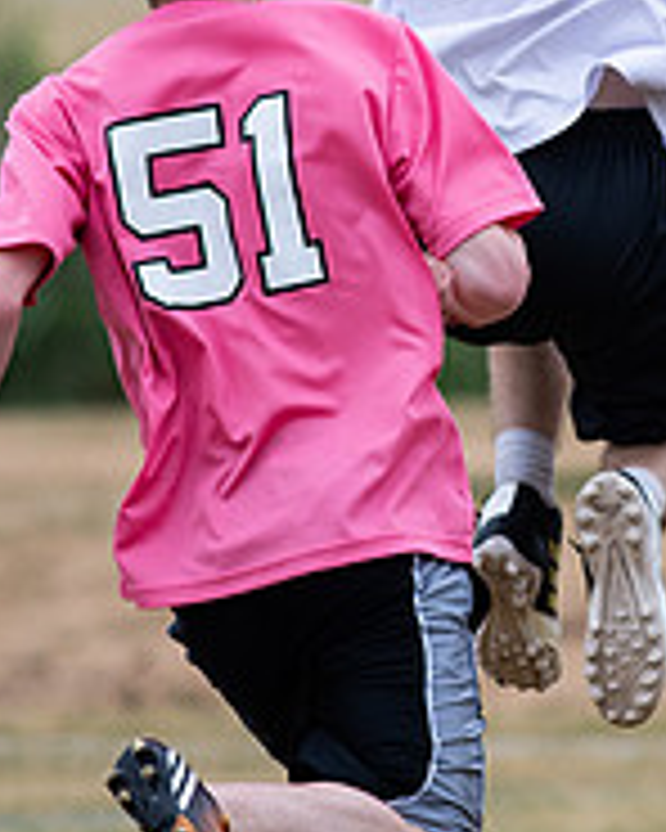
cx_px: 789
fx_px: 37968
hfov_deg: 1.0
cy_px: 243
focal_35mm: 1541
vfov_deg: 1.3
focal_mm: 300
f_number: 5
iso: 400
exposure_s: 1/2000
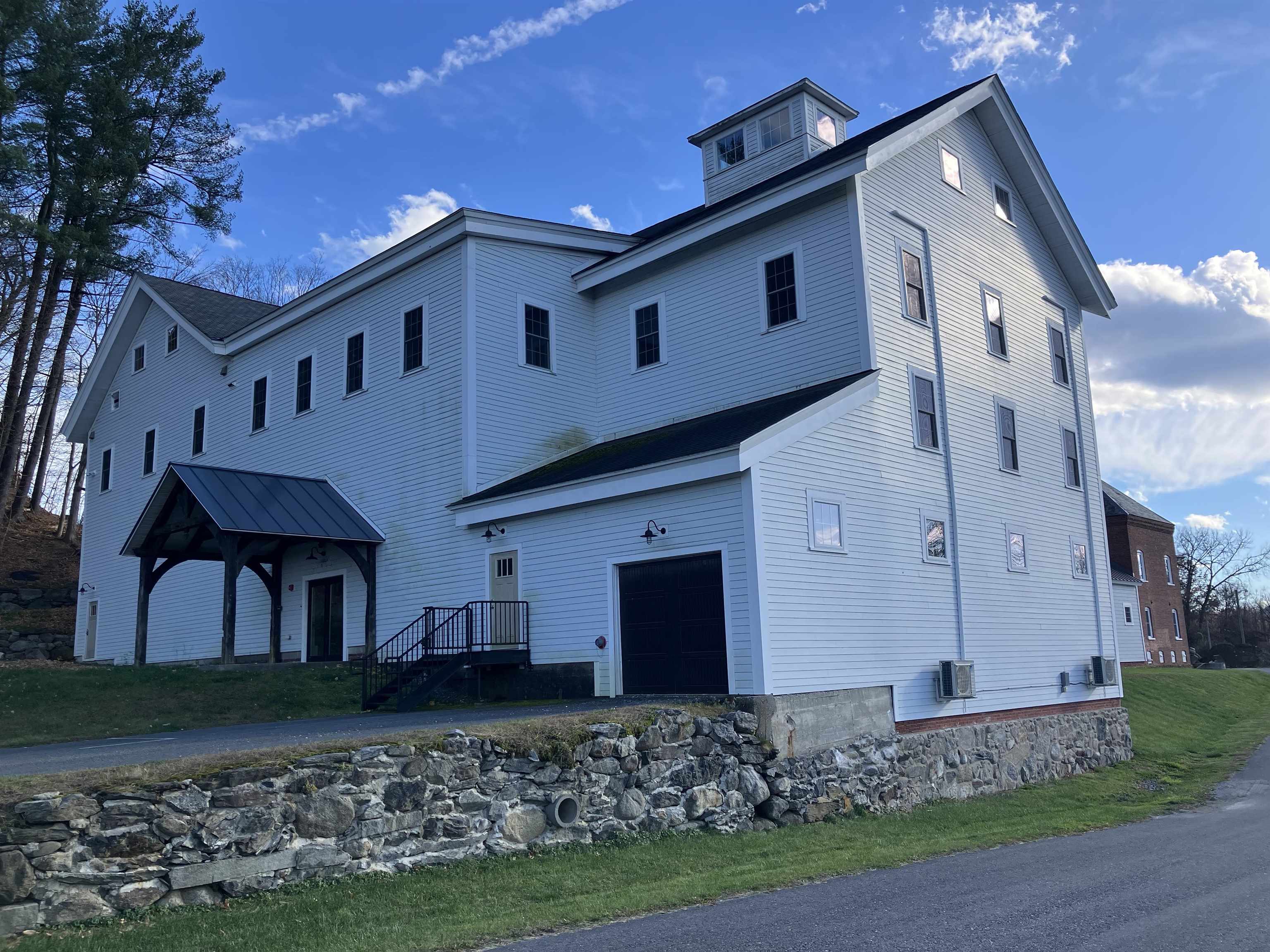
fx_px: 1027
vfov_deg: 49.7
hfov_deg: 63.4
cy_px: 476
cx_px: 635
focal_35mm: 28
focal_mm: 3.99
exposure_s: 1/991
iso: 32
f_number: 1.8
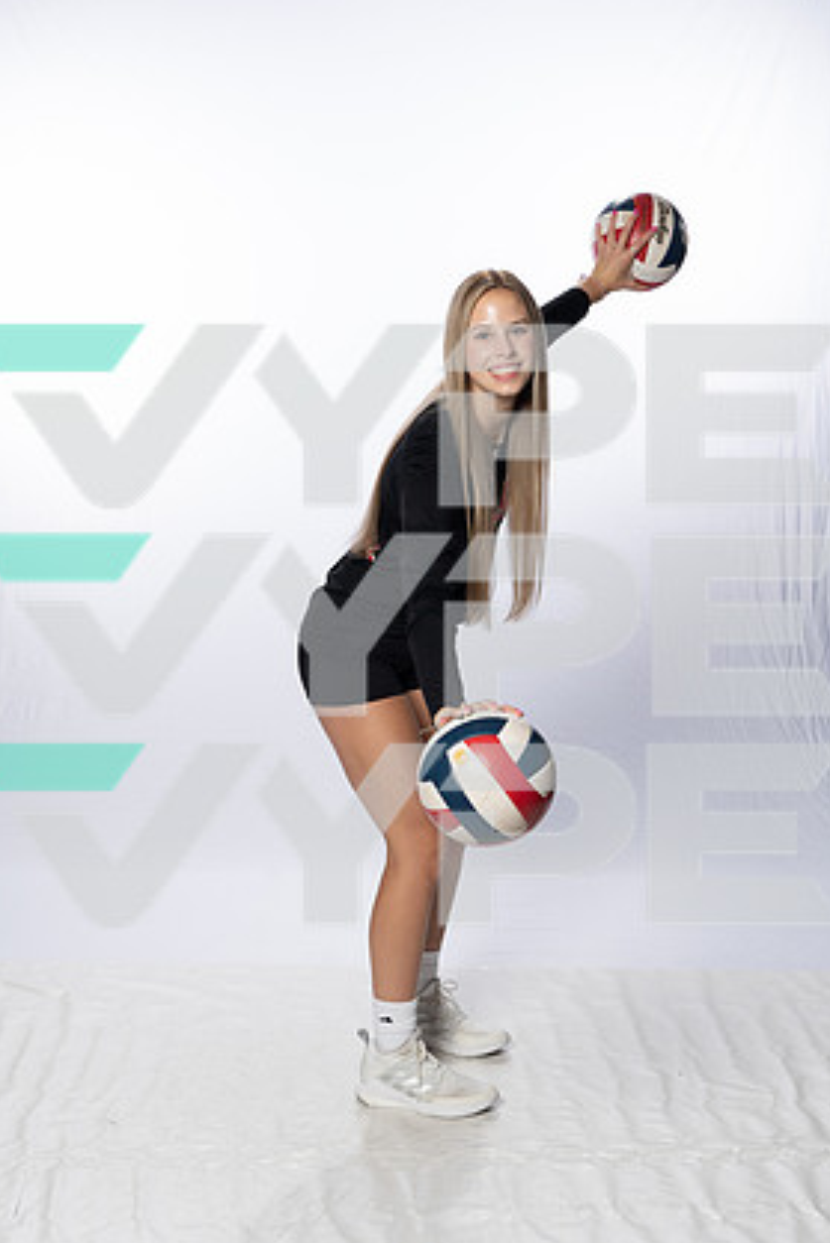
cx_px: 411
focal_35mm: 56
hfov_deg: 24.2
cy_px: 627
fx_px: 1935
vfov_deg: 35.6
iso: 640
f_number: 8
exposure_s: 1/250
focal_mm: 52
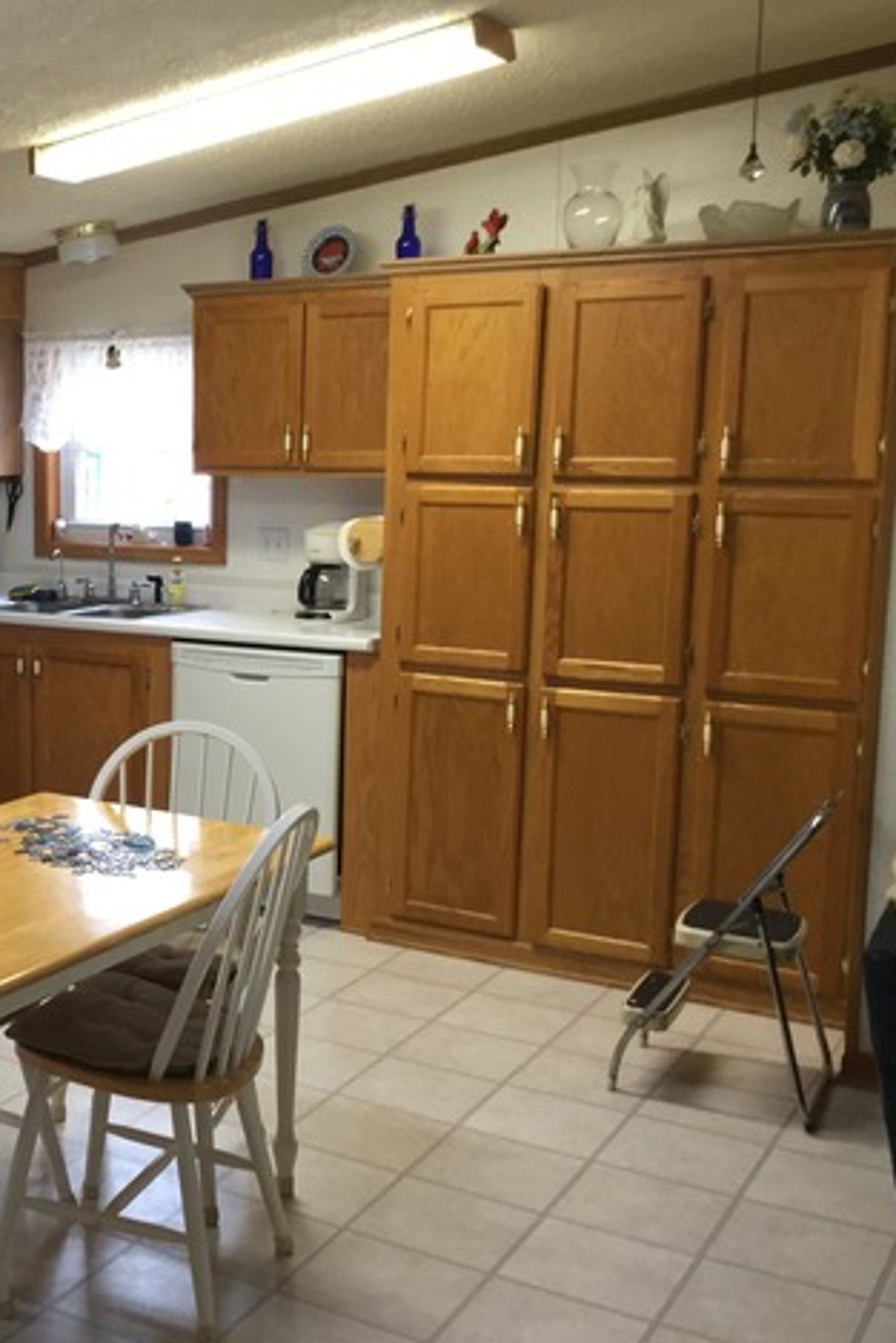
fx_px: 1641
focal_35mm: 44
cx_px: -3
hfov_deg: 28.6
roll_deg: +1.0
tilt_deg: -10.1
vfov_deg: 44.5
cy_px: 676
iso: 125
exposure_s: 1/30
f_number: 2.4
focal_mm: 3.3
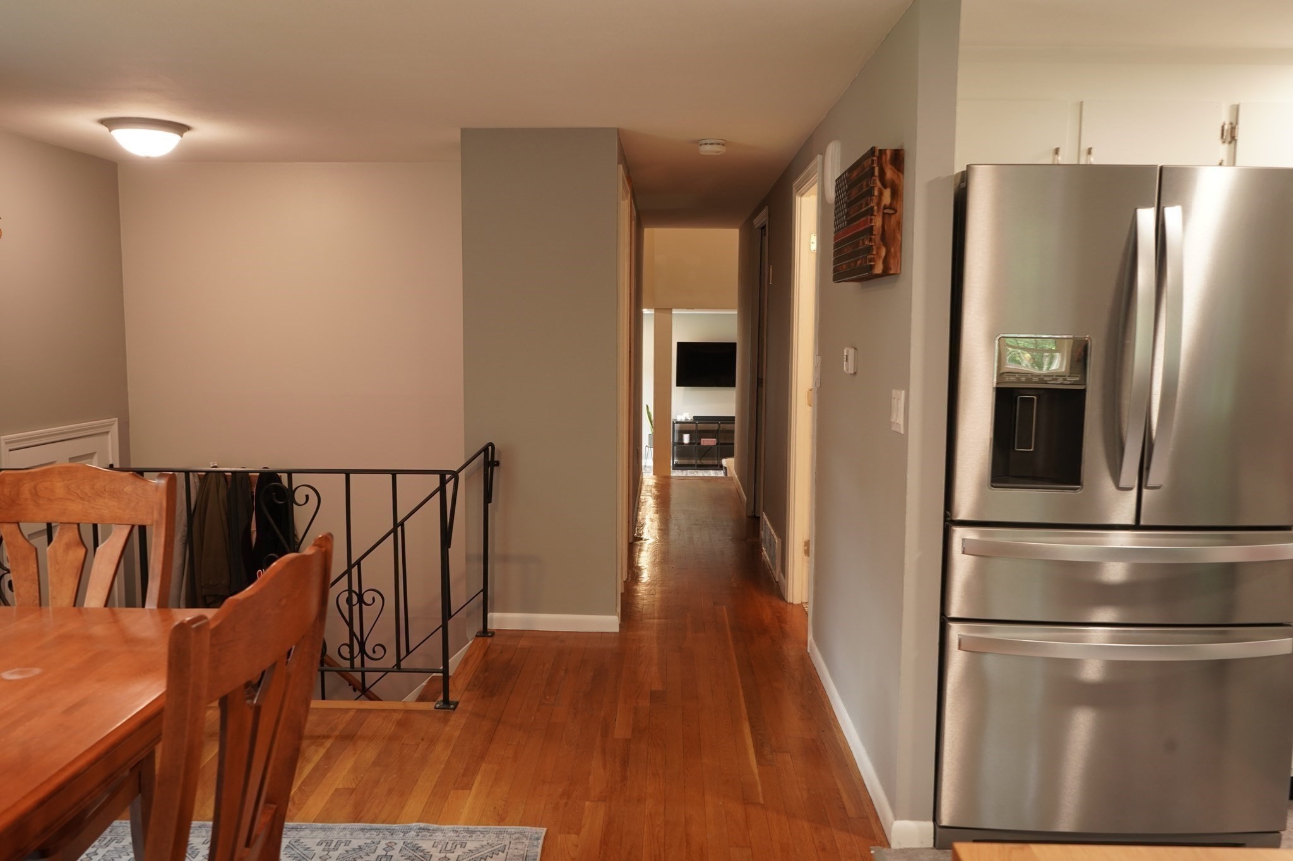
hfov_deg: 65.5
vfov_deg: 46.4
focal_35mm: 28
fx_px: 1006
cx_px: 646
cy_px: 430
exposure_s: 1/10
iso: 800
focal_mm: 28
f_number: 8
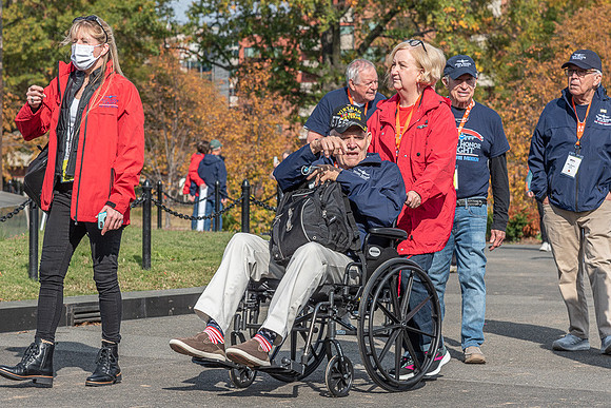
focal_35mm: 131
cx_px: 350
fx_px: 2228
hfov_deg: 15.6
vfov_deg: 10.5
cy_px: 213
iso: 500
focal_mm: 110
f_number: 9
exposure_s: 1/1250
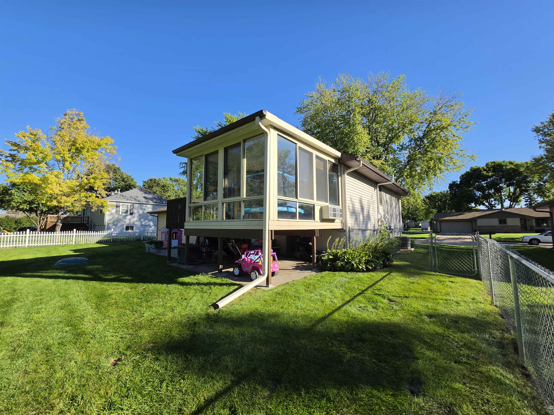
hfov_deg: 106.2
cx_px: 277
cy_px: 208
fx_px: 208
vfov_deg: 89.9
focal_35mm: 13
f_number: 1.9
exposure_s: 1/1387
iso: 32
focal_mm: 2.2
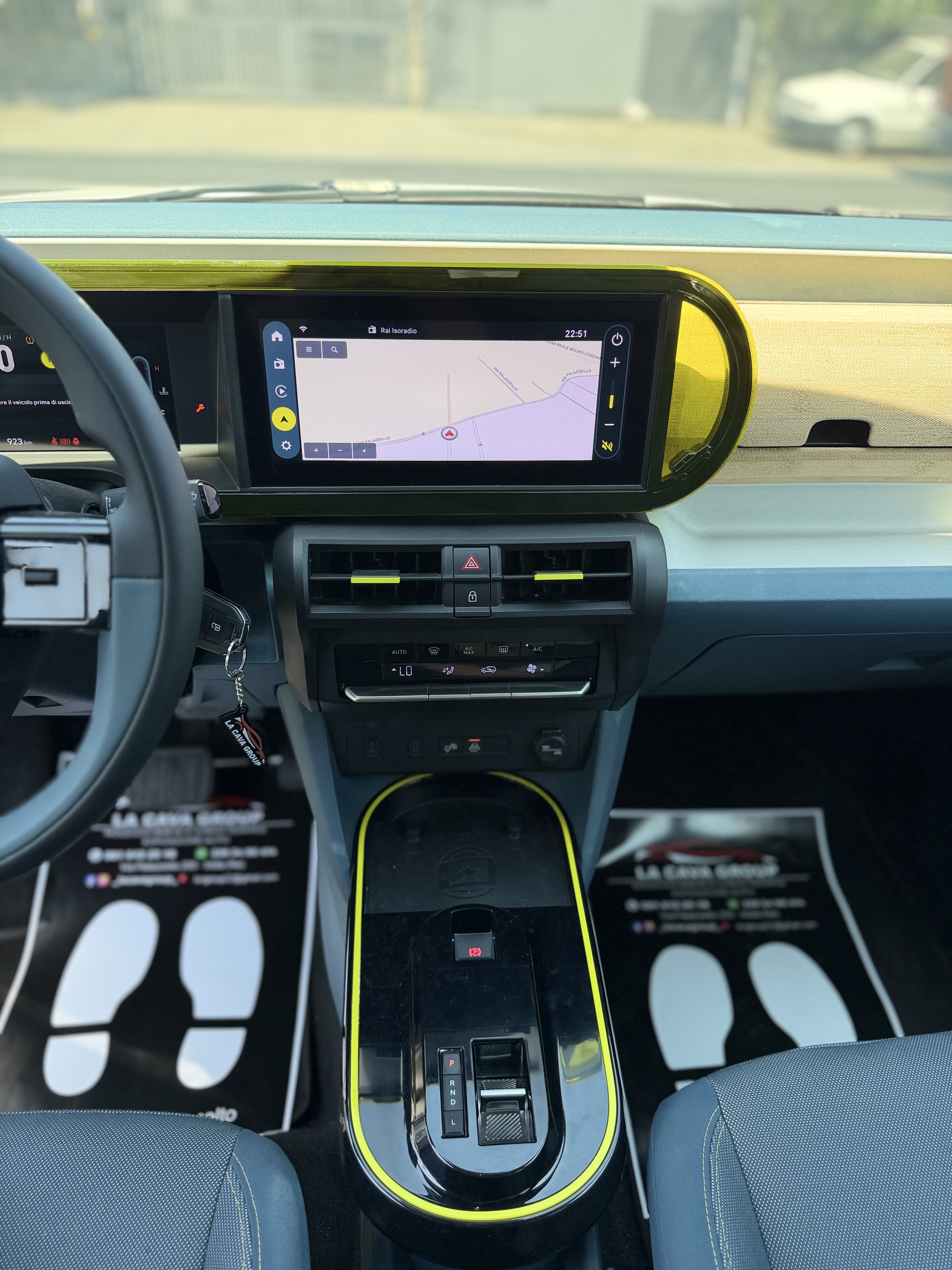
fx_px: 880
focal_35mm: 24
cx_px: 476
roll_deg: -3.0
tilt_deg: -33.6
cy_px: 635
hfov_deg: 56.8
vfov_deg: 71.6
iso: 100
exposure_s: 1/677
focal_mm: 6.76
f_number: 1.78
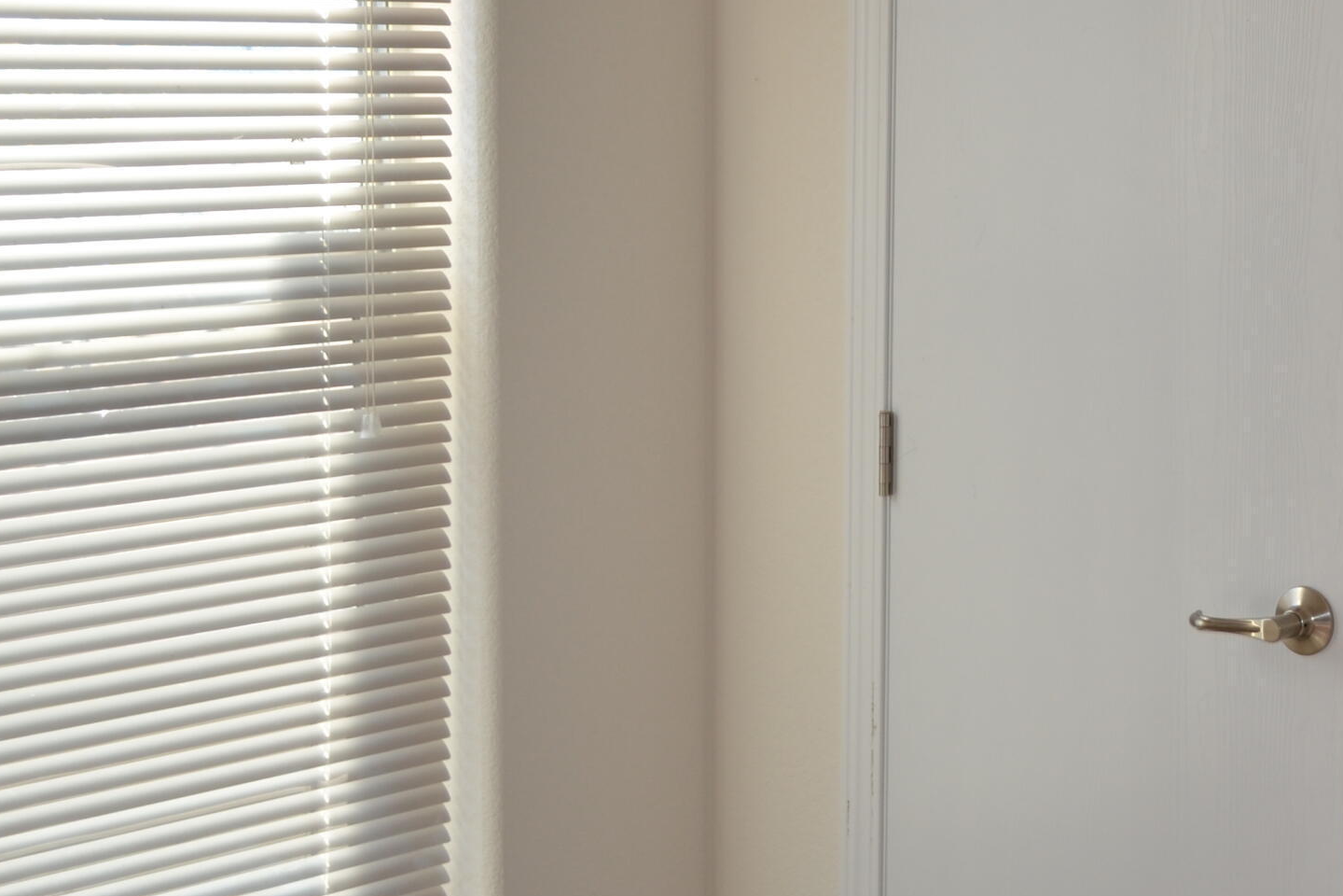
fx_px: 2798
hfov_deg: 25.9
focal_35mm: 75
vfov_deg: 18.1
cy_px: 245
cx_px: 1284
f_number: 4
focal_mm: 24
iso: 160
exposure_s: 1/125
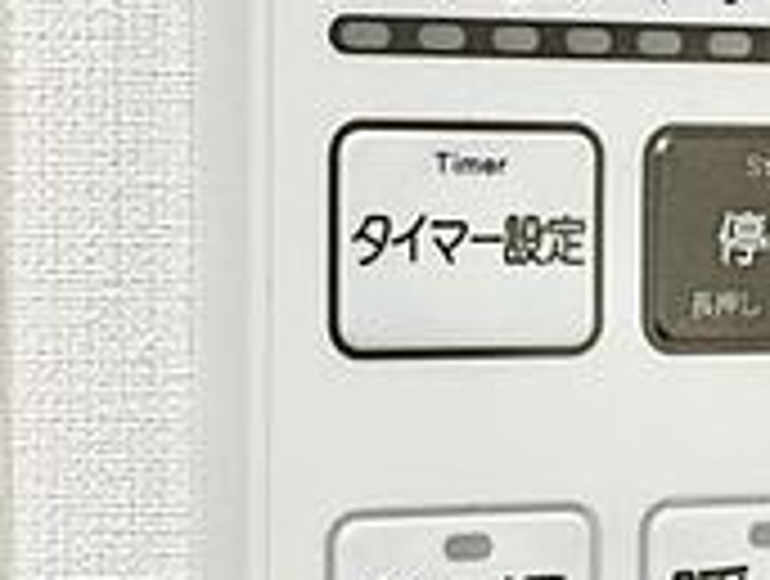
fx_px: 4057
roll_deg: +0.2
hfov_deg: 10.7
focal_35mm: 182
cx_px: 838
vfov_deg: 8.2
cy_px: 283
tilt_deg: -2.0
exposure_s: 1/50
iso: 50
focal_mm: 5.96
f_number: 1.6
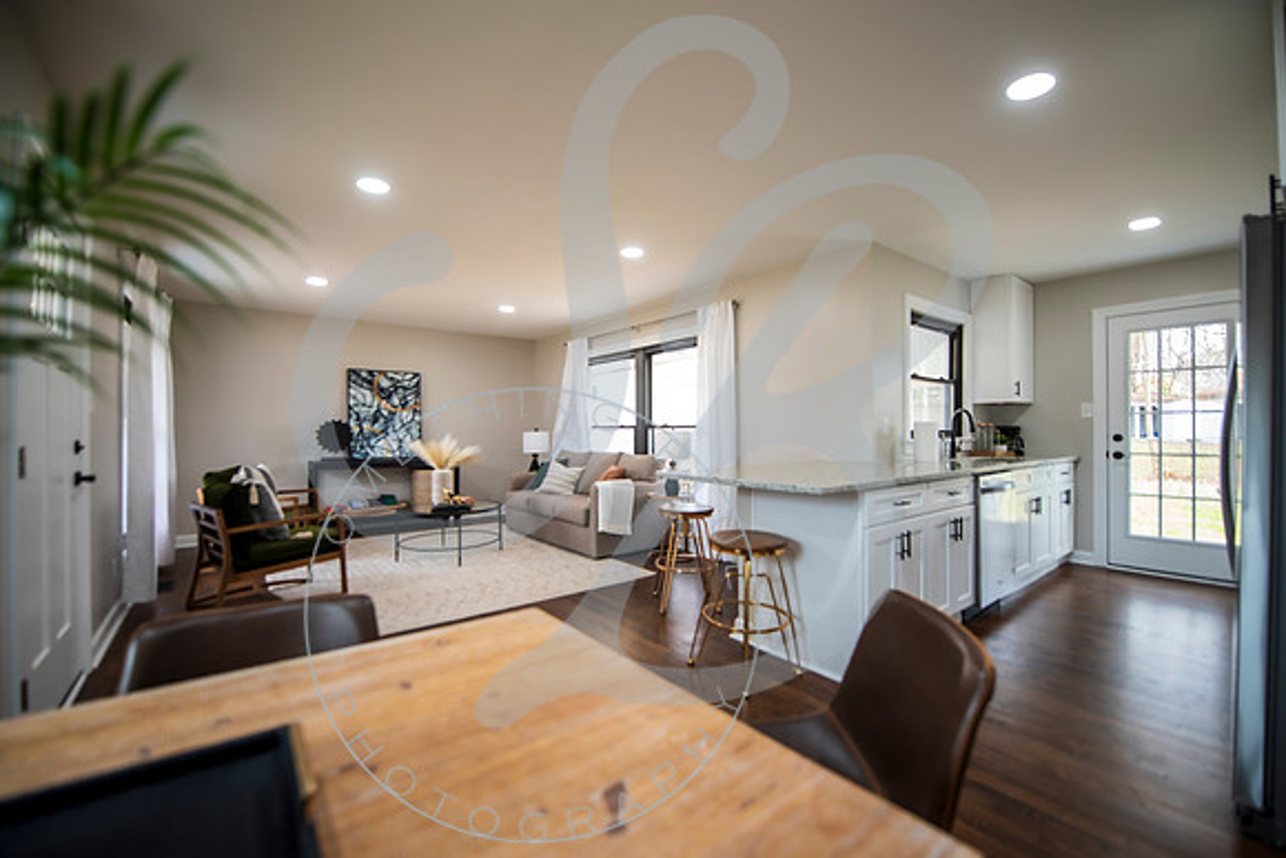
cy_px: 429
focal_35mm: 14
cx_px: 639
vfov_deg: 80.7
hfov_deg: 103.7
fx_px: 505
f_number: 2.8
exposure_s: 1/125
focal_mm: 14
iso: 500
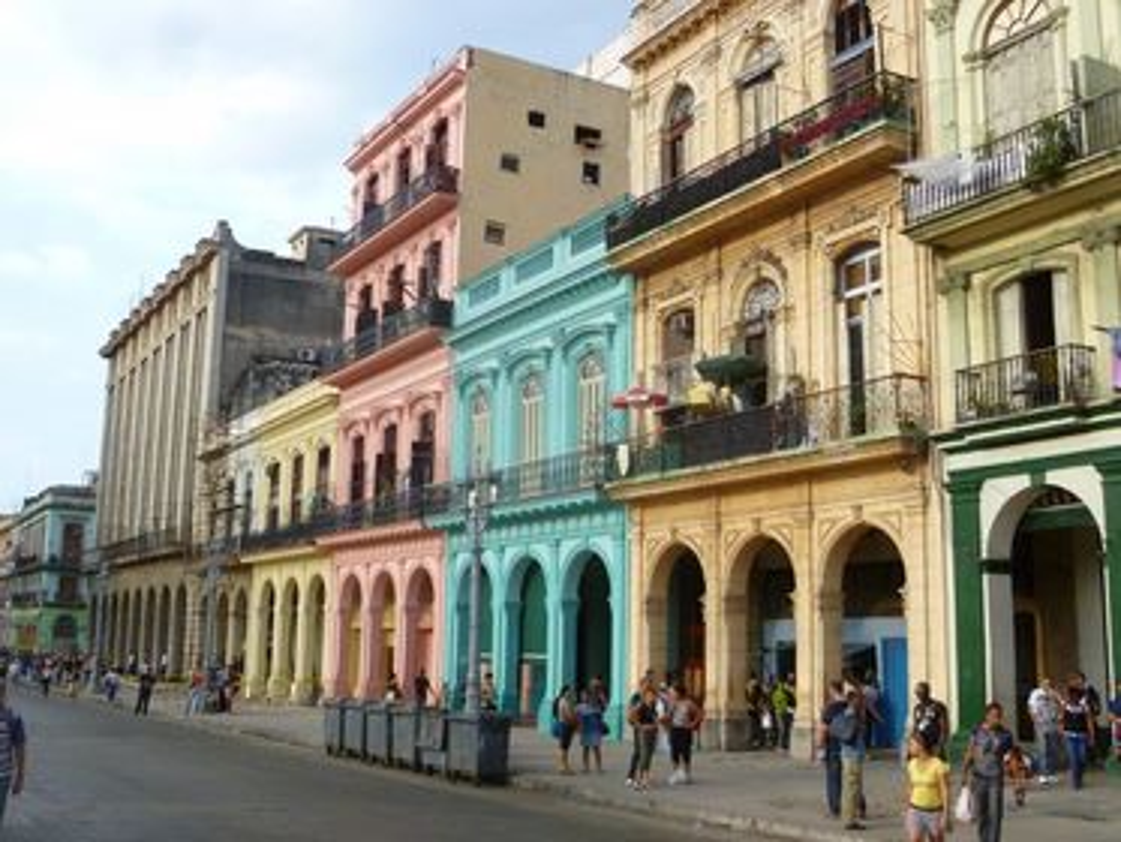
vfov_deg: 36.8
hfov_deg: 47.8
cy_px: 421
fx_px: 1263
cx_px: 560
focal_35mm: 39
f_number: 3.7
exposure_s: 1/1300
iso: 400
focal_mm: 6.9
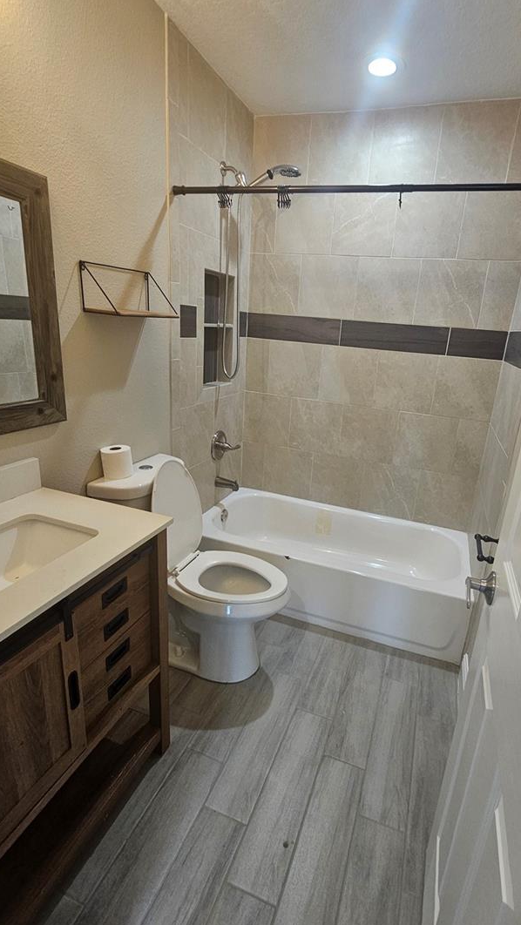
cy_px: 463
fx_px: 393
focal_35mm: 16
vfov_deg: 99.4
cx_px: 300
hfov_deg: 66.8
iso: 200
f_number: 2.2
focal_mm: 2.2
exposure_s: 1/60
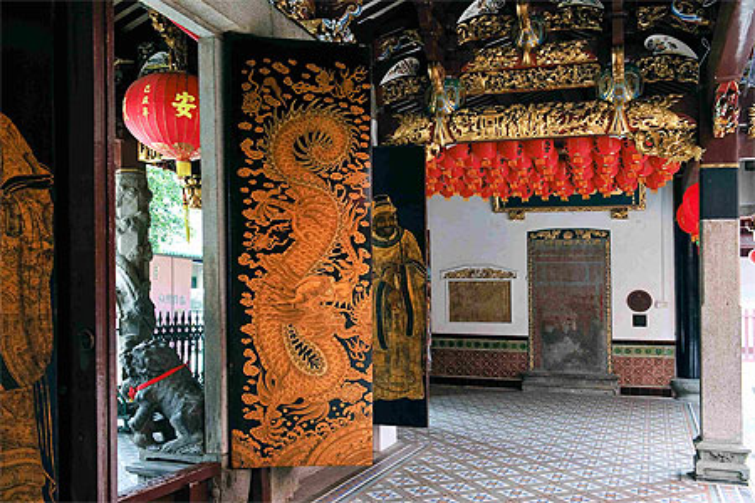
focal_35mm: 35
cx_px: 378
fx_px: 734
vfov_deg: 37.9
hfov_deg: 54.4
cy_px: 252
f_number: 6.7
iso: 1600
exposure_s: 1/60
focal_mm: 35
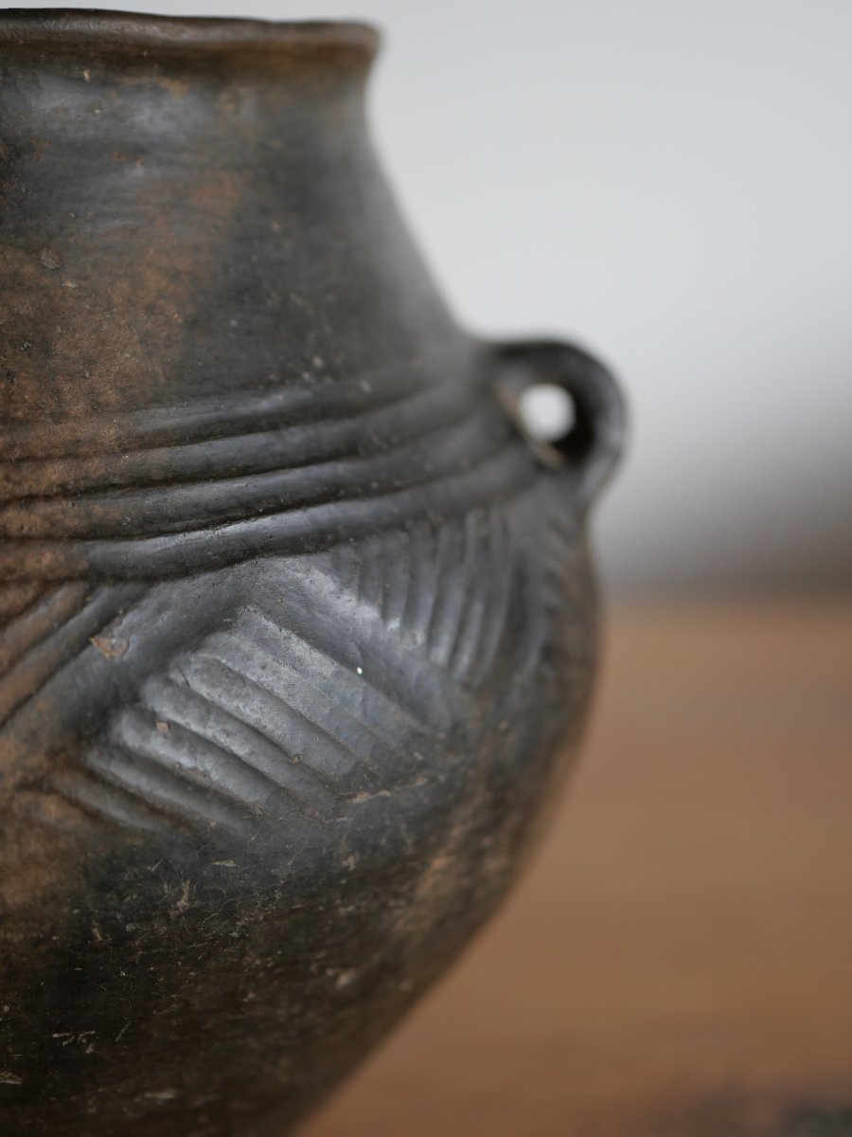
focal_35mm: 60
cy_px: 568
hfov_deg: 24.4
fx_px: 1969
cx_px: 426
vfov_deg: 32.2
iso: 320
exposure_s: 1/60
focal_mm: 30
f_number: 2.8
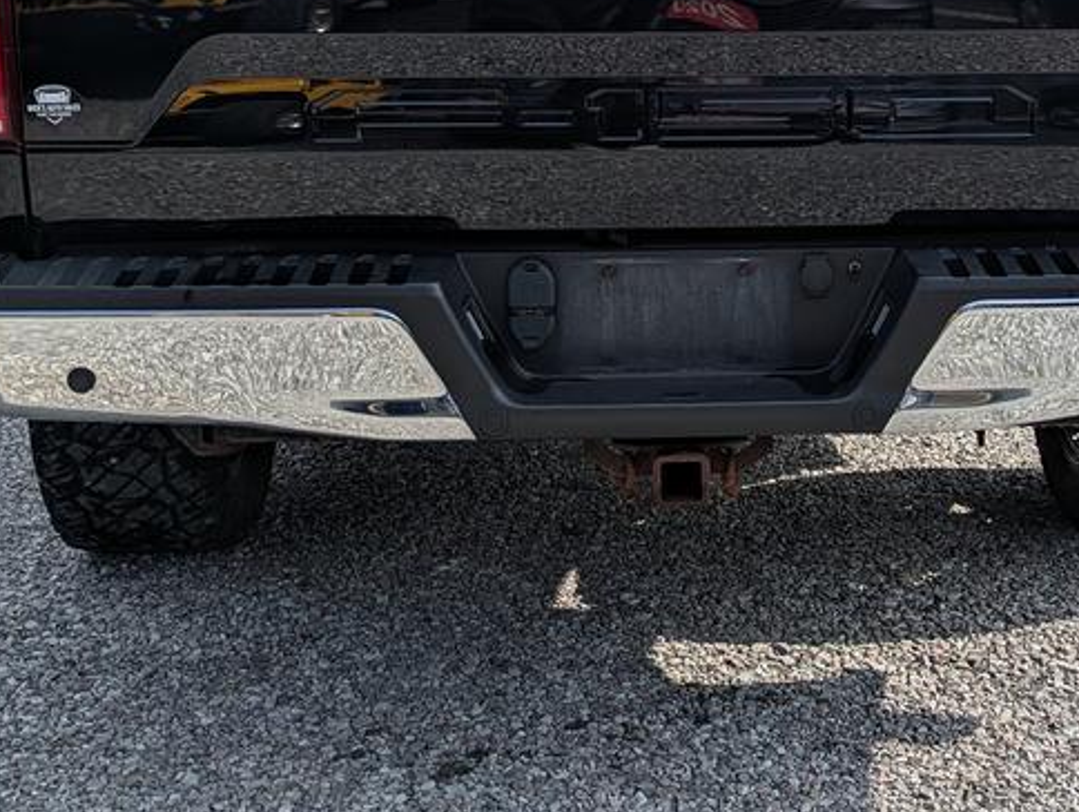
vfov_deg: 22.0
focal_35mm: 66
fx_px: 2059
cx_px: 757
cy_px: 178
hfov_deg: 29.1
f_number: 1.89
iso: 45
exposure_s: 1/2959
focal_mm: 5.43
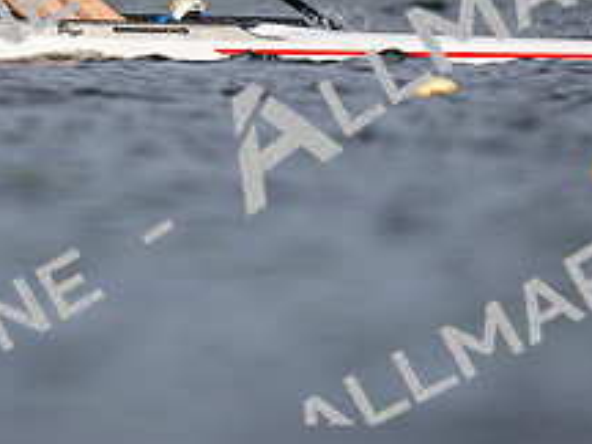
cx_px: -3
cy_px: -45
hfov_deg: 1.3
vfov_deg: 1.0
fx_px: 26525
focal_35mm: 1551
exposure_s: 1/2500
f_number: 4
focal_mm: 600
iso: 220
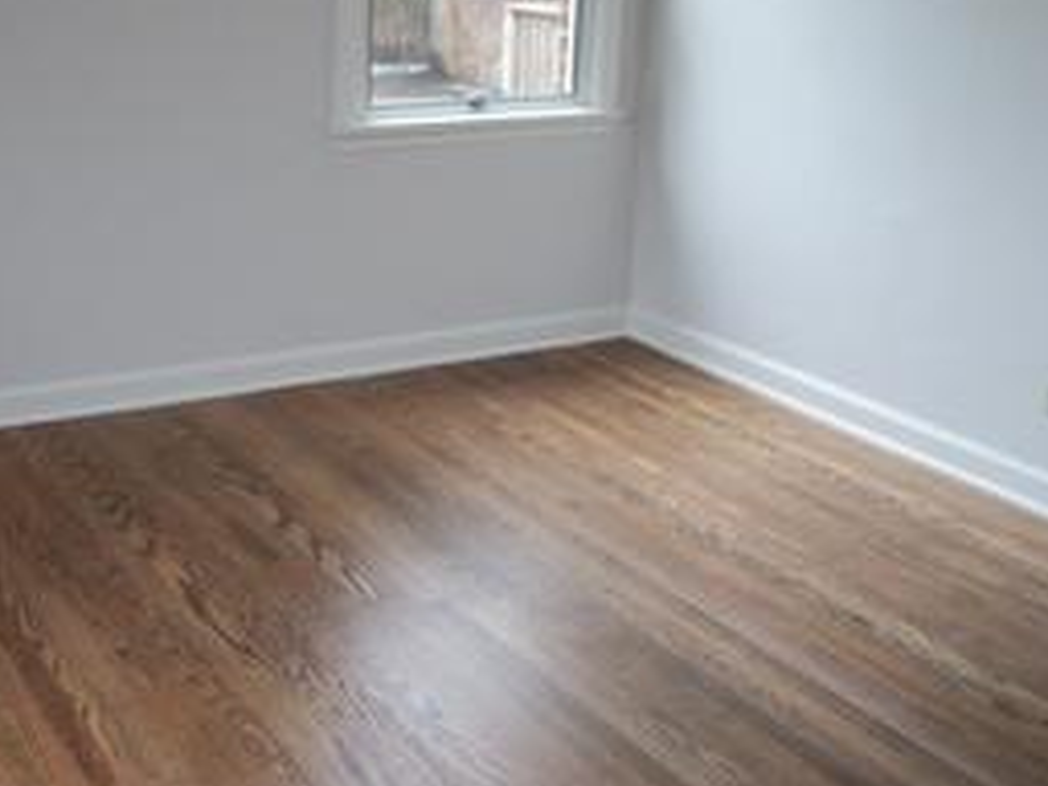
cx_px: 278
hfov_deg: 37.4
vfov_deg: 28.7
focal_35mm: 50
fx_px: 1514
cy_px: 192
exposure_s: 1/30
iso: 160
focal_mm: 5.7
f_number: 2.9
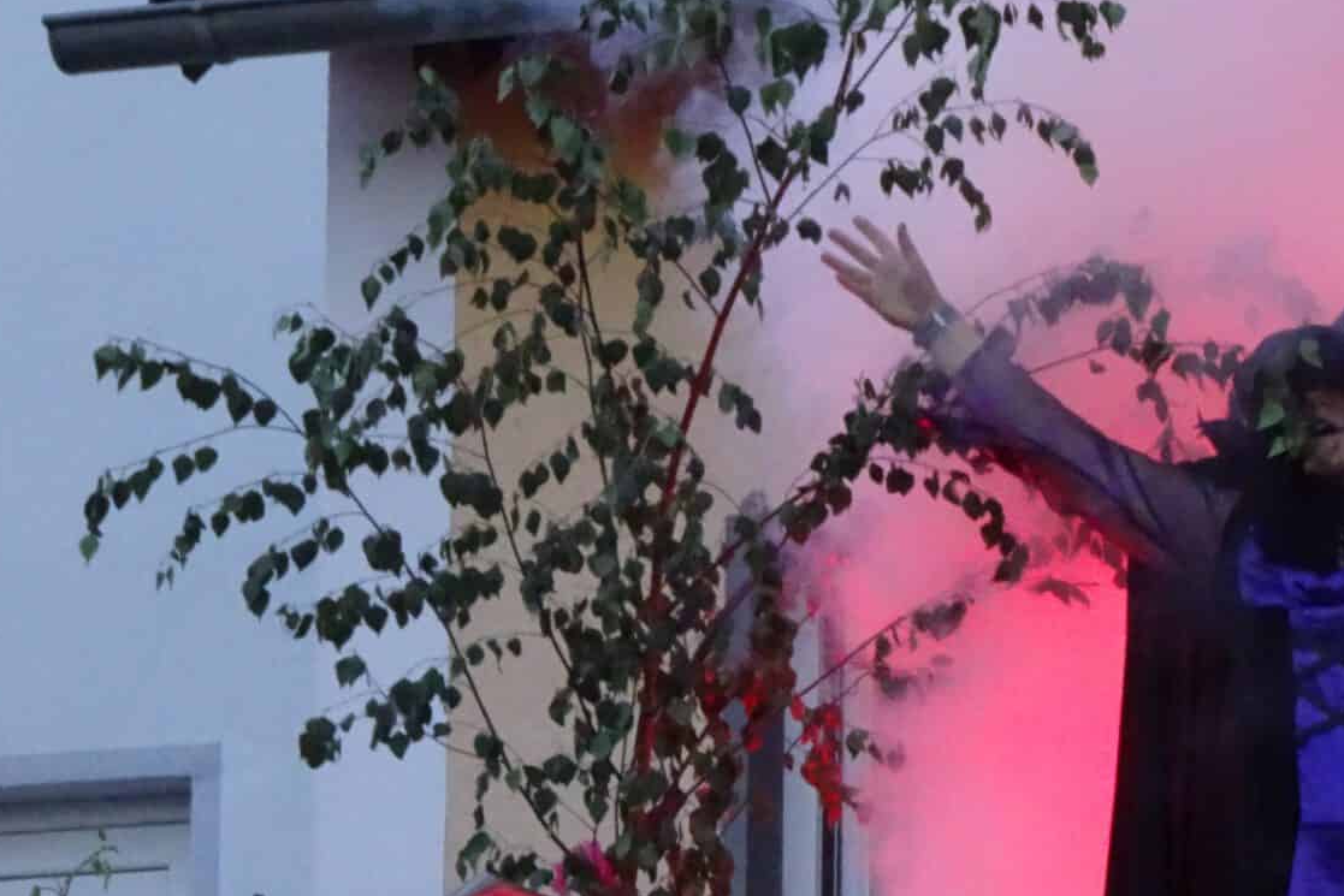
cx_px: 1369
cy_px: 744
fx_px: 13702
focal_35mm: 367
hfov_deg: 5.6
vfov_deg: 3.7
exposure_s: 1/160
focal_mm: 26.39
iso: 1000
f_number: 5.6
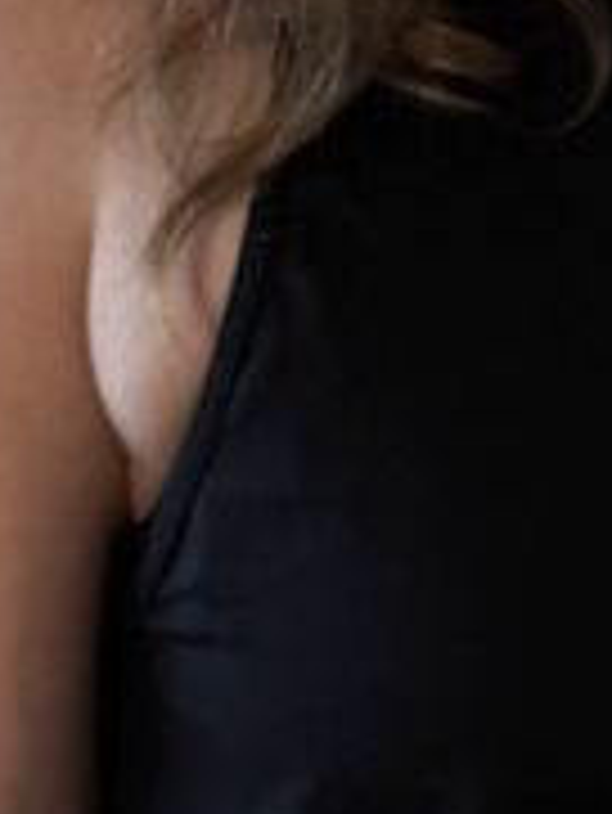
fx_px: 6404
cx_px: 1458
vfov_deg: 7.3
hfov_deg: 5.3
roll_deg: -1.6
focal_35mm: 272
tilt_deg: -4.5
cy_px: 49
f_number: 1.78
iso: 80
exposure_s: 1/118
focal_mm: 6.76
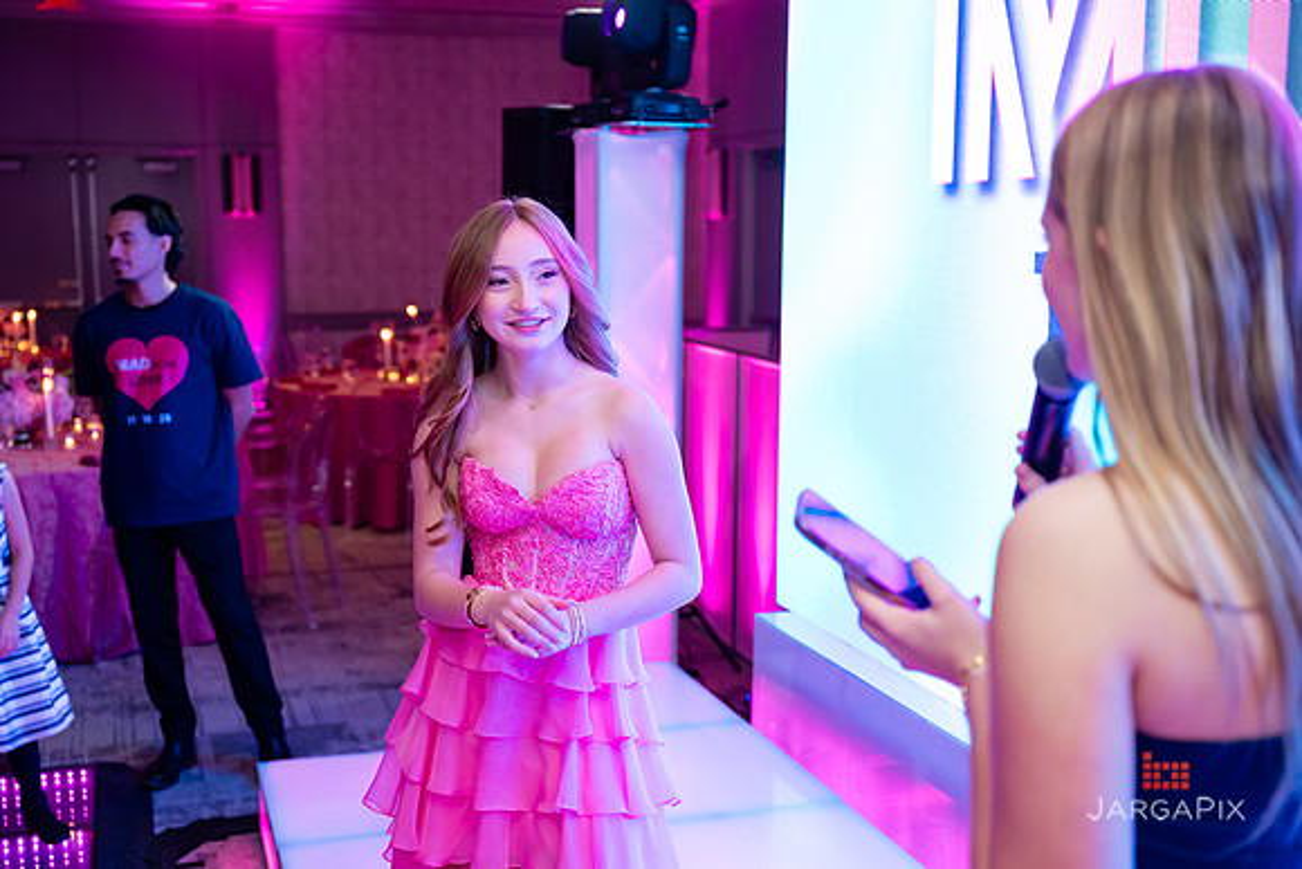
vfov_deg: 32.0
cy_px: 434
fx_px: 1516
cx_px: 651
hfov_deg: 46.5
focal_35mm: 42
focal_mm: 41
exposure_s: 1/160
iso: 1250
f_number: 3.2
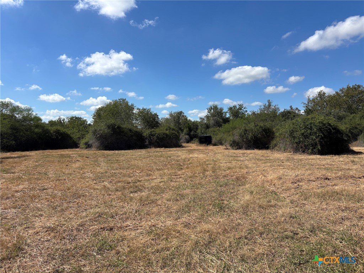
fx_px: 273
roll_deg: -0.7
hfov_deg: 67.3
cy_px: 136
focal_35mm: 26
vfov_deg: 53.1
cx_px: 182
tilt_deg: -1.0
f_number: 1.6
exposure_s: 1/4854
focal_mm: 5.96
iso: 50
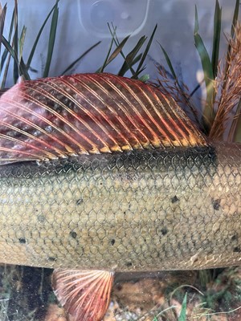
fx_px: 241
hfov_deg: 53.1
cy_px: 160
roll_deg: +0.1
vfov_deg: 67.3
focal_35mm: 26
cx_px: 120
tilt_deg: -30.7
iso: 125
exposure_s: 1/68
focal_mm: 5.1
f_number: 1.6
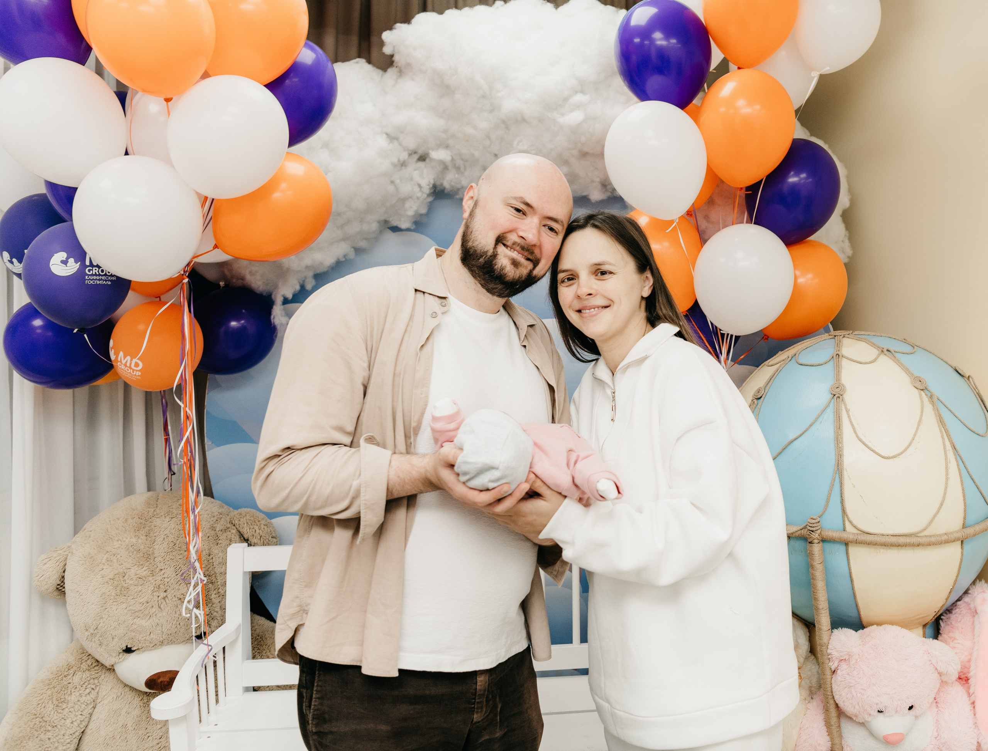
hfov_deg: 48.4
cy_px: 279
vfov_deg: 38.7
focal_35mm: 37
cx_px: 708
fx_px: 1062
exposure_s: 1/160
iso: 250
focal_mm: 27
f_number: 4
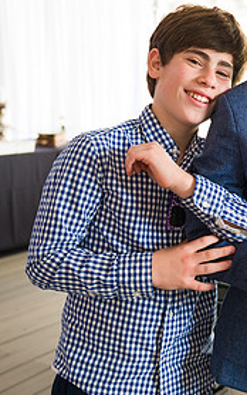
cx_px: 273
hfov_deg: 18.4
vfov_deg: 30.1
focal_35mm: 68
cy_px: 165
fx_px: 732
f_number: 3.2
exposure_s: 1/125
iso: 400
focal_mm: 32
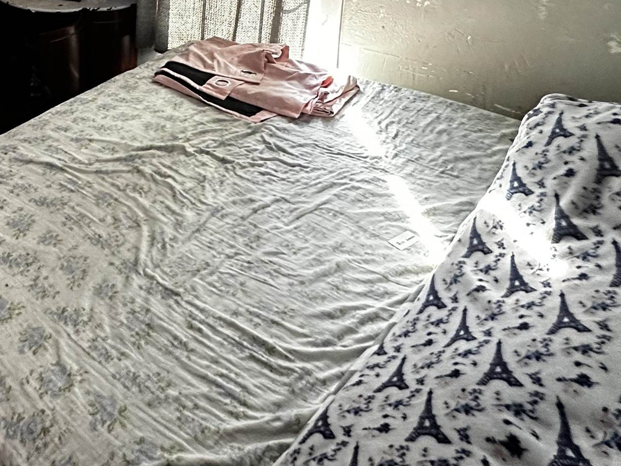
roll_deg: +0.8
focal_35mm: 35
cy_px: -29
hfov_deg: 45.4
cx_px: 17
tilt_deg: -14.4
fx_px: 628
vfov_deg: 35.6
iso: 640
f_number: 2.2
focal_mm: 2.22
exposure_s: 1/60
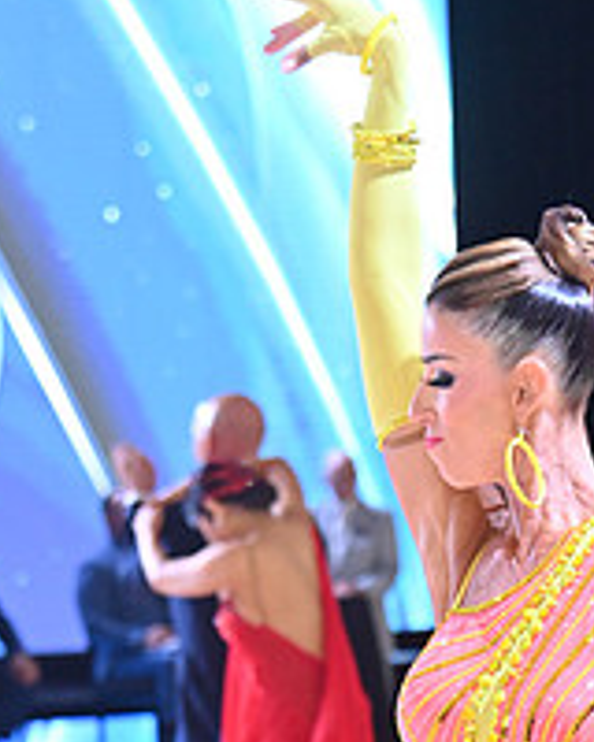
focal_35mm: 258
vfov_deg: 7.4
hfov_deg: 6.0
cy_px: 939
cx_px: 395
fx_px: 5670
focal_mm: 95
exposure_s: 1/400
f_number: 10
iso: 4000
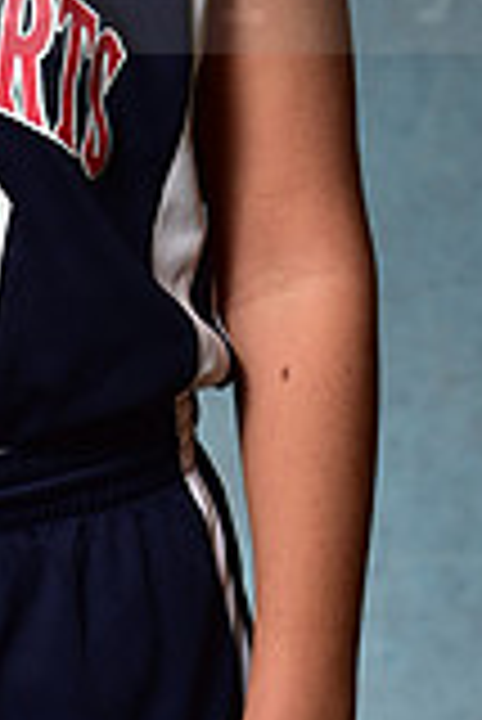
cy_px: -90
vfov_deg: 8.1
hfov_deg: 5.4
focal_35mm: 253
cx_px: -106
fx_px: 5070
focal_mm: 70
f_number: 5
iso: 100
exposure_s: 1/200
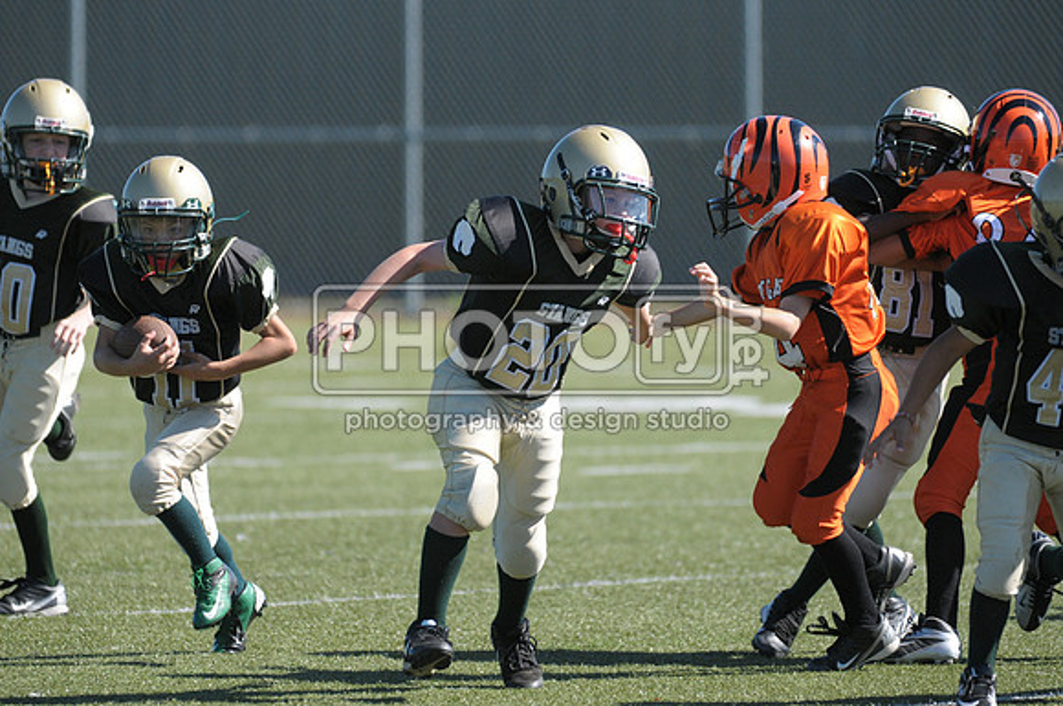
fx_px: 11500
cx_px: 532
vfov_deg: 3.5
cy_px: 353
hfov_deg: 5.3
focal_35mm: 390
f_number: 4
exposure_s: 1/2500
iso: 640
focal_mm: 260
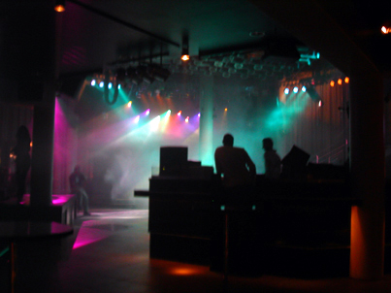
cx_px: 196
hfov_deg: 49.0
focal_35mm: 38
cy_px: 146
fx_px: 429
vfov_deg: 37.7
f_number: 2.8
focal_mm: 7.8
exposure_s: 1/4
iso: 200
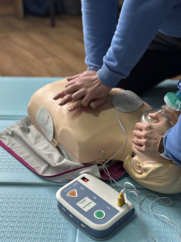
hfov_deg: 30.3
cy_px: 121
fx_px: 335
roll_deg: -0.2
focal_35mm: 48
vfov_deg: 39.7
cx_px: 90
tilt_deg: -28.5
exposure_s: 1/100
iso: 200
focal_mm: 6.86
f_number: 1.78
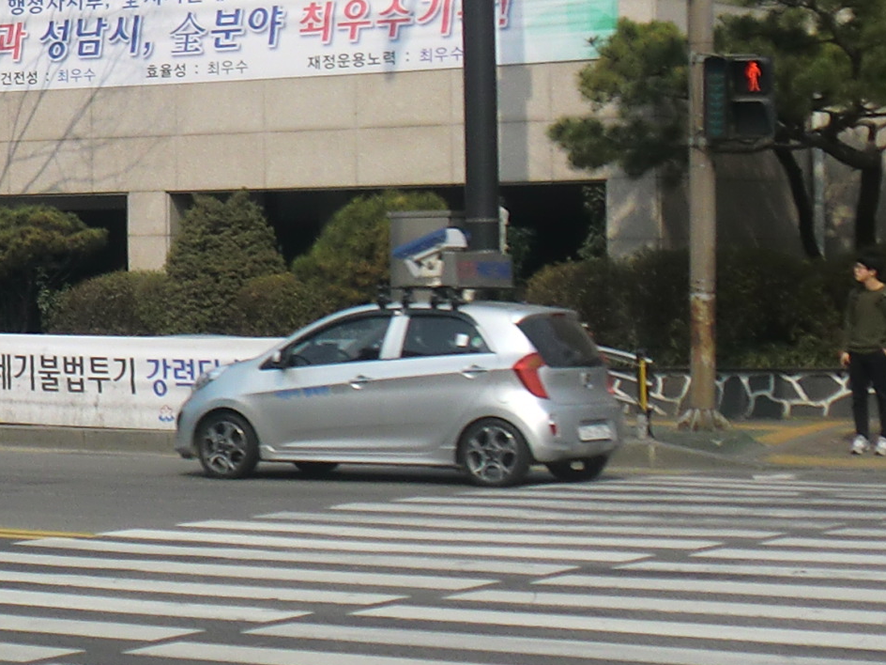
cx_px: -333
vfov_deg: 12.0
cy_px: -98
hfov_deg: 15.3
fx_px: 3097
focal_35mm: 121
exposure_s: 1/200
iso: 64
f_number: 7.8
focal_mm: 6.3
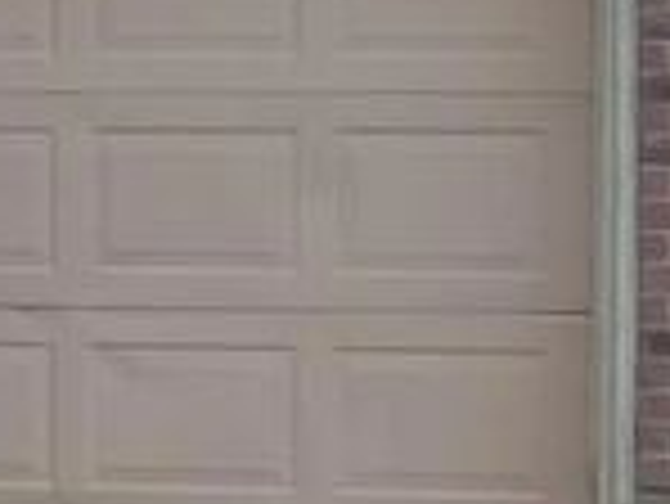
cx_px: -926
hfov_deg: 8.3
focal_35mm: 220
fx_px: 4262
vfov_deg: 6.8
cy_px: 112
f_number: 8.8
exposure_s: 1/80
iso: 64
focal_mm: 5.7
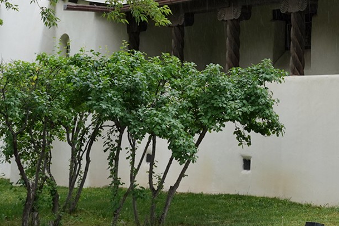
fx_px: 866
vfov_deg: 14.8
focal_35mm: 92
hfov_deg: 21.0
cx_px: 377
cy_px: 42
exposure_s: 1/100
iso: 640
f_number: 9
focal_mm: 28
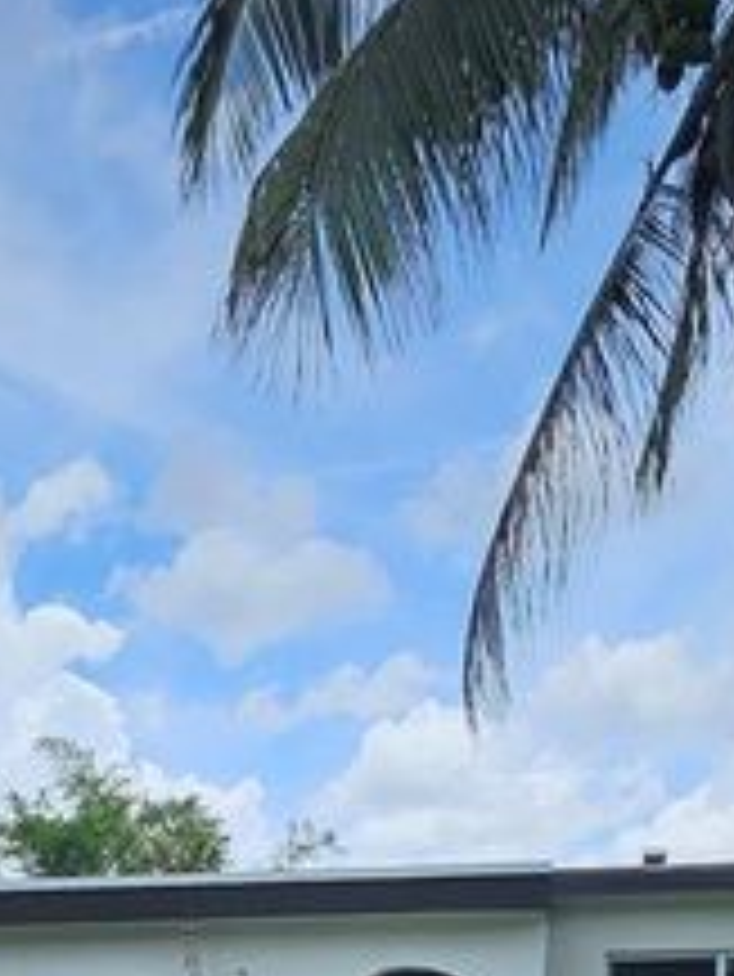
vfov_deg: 34.9
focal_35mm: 40
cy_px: 1226
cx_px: 360
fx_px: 1130
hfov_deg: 36.0
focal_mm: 1.74
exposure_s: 1/1789
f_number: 2.2
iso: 32
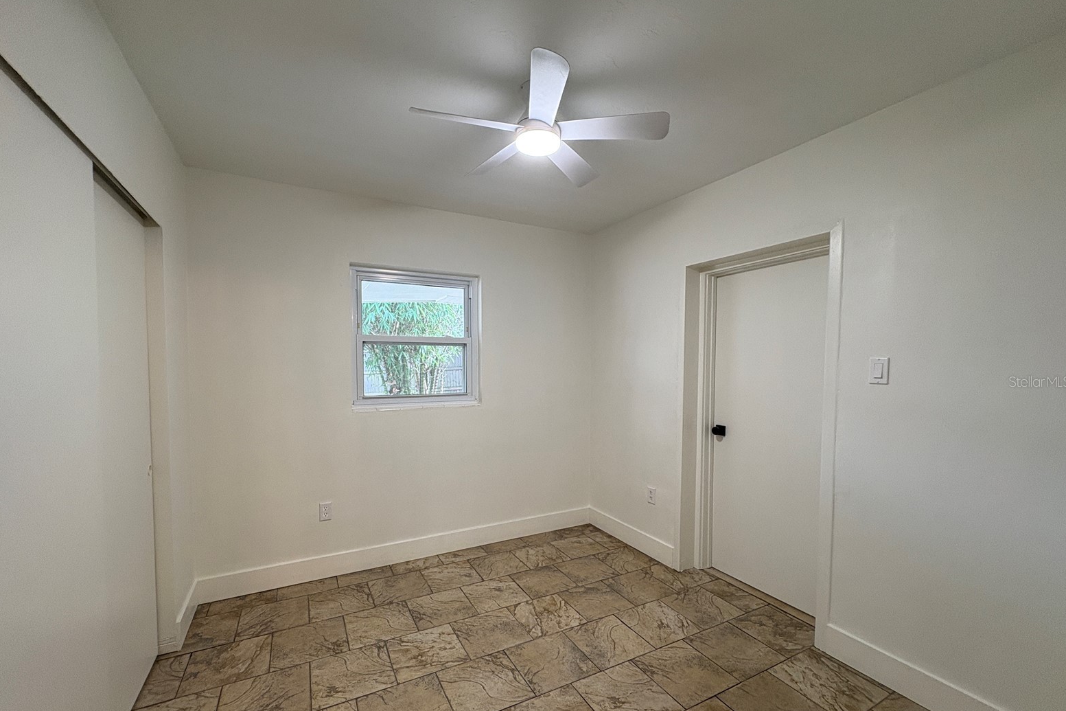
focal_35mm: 15
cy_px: 381
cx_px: 524
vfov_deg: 77.2
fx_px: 444
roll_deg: +0.5
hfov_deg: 100.4
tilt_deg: -2.1
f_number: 2.2
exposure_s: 1/120
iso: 160
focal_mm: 2.22
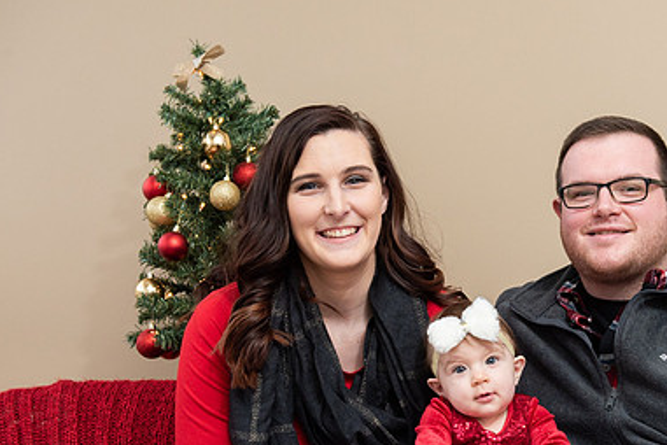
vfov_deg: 18.5
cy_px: 336
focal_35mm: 73
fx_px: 1352
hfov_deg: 27.3
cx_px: 502
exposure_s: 1/200
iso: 1250
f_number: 5.6
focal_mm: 48
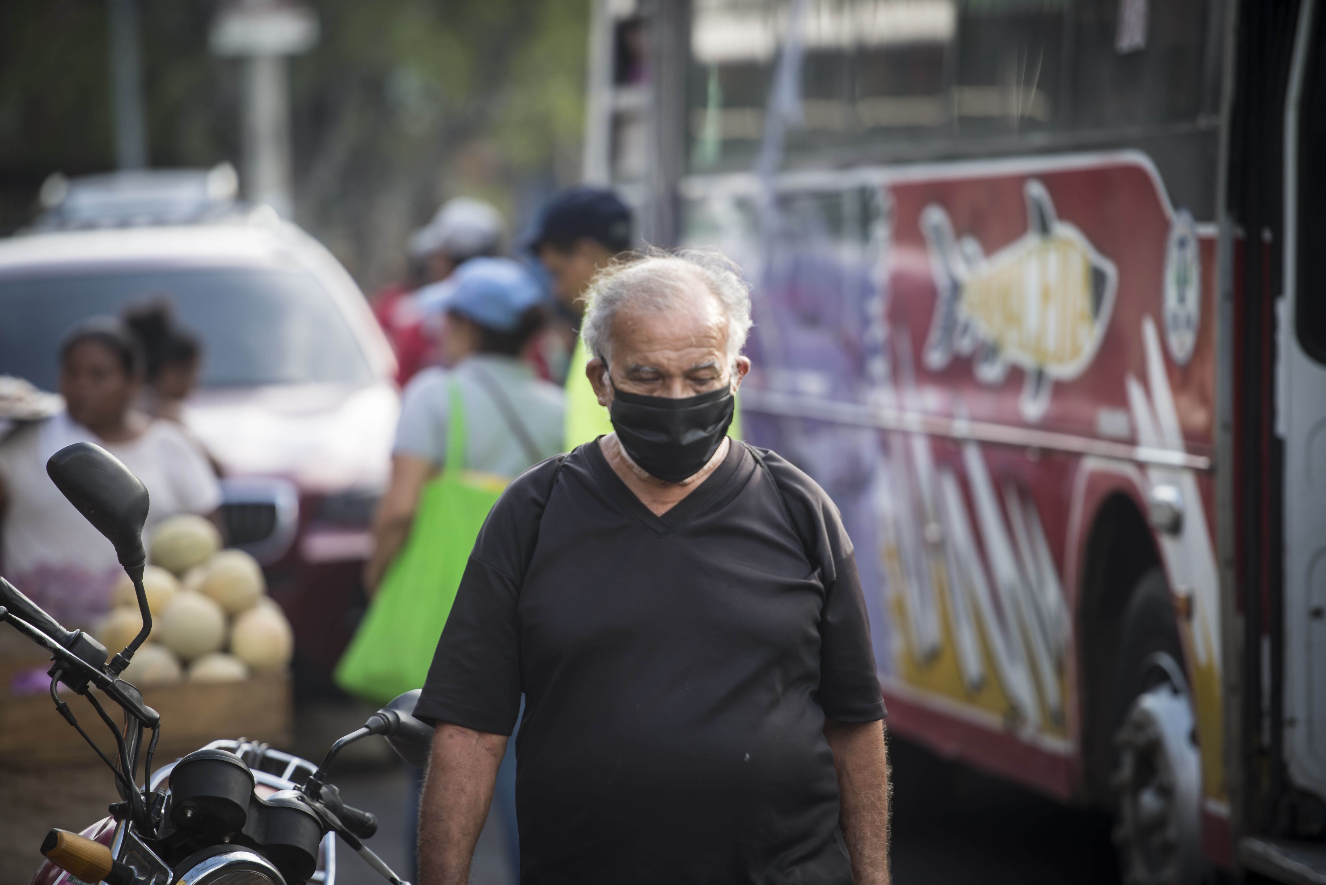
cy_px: 442
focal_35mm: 185
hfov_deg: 11.1
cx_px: 663
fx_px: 6816
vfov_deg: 7.4
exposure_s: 1/320
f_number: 2.8
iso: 200
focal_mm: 185
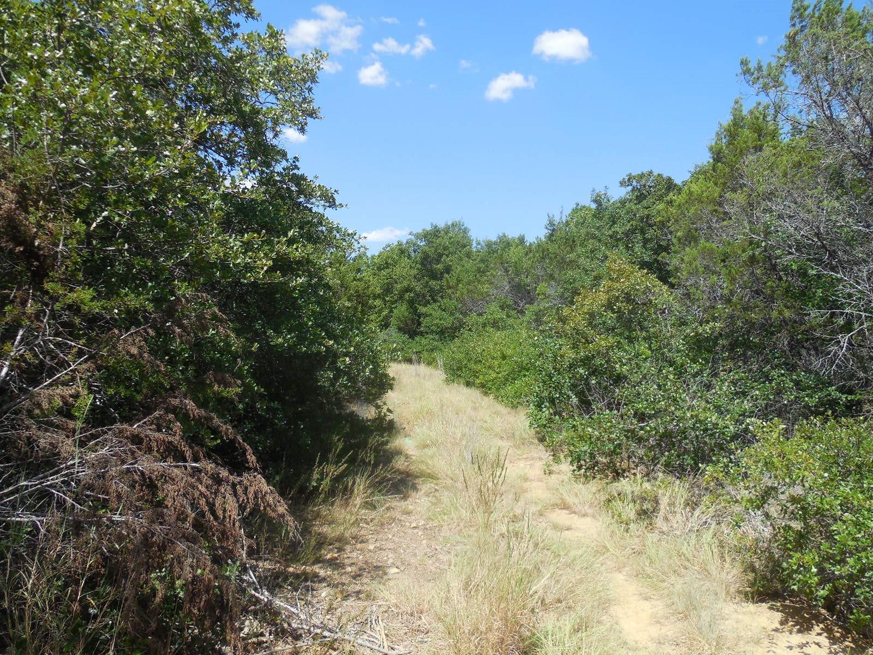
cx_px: 436
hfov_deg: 69.4
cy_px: 328
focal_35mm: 25
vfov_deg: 54.9
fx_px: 630
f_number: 3.1
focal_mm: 4.5
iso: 125
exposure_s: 1/1000
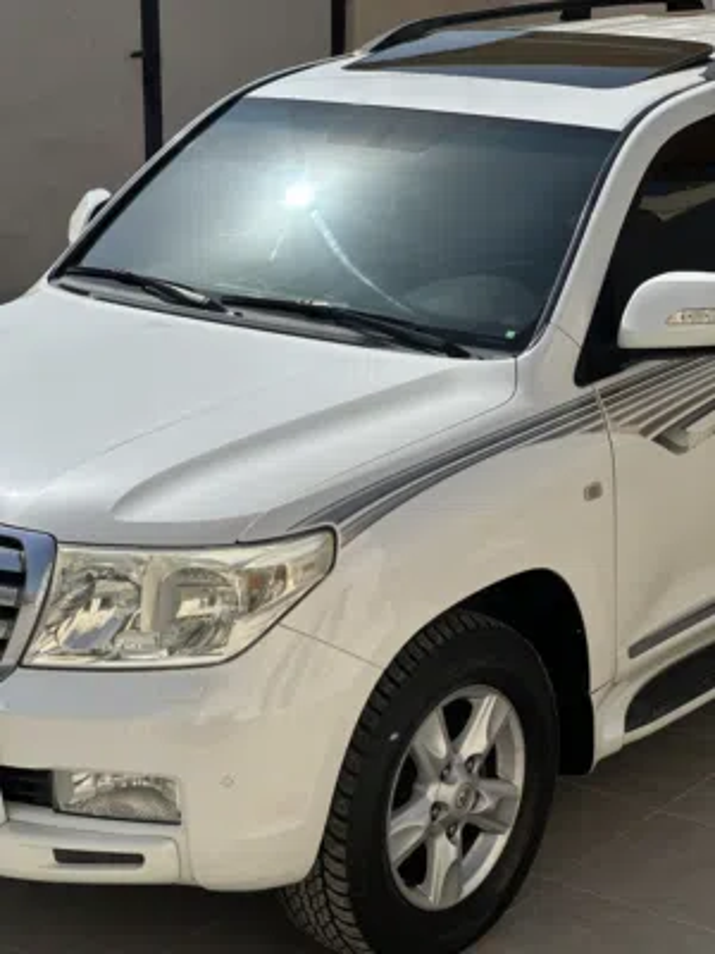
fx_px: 2121
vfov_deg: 25.3
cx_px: 358
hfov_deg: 19.1
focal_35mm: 77
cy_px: 477
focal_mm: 9
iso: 32
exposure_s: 1/1698
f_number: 2.8
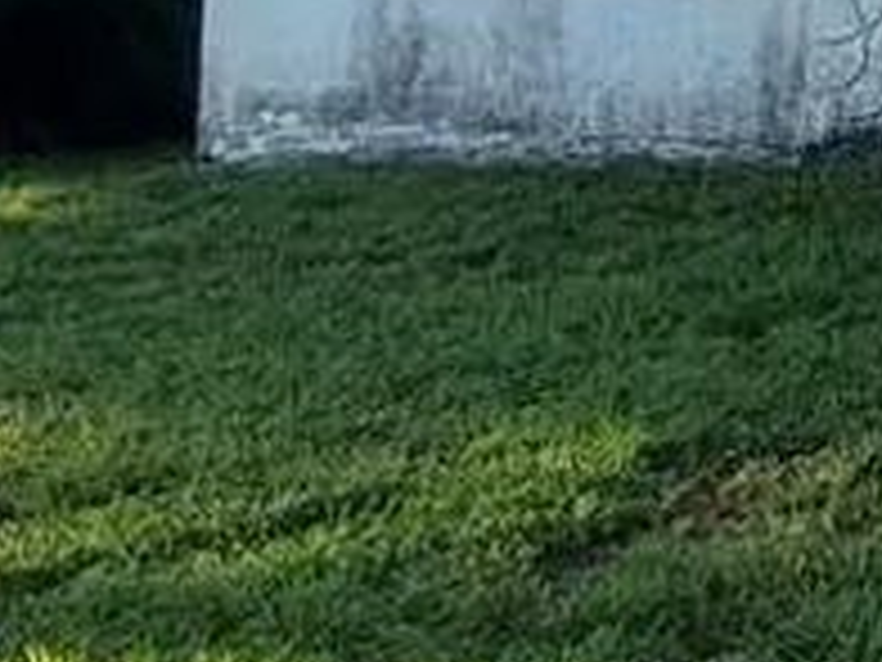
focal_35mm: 68
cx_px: 1858
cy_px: -315
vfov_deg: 19.1
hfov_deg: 17.6
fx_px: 1733
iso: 50
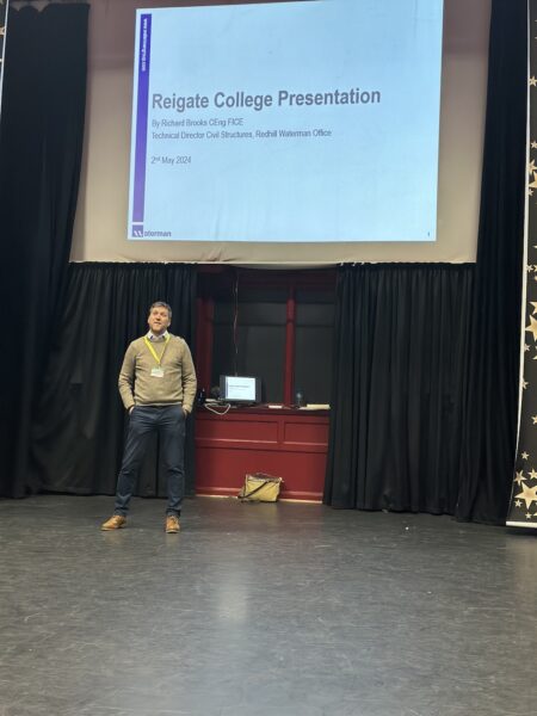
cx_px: 268
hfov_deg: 30.3
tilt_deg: +3.2
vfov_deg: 39.7
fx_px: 993
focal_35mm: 48
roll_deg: -2.5
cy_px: 358
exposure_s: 1/60
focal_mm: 6.86
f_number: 1.78
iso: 250
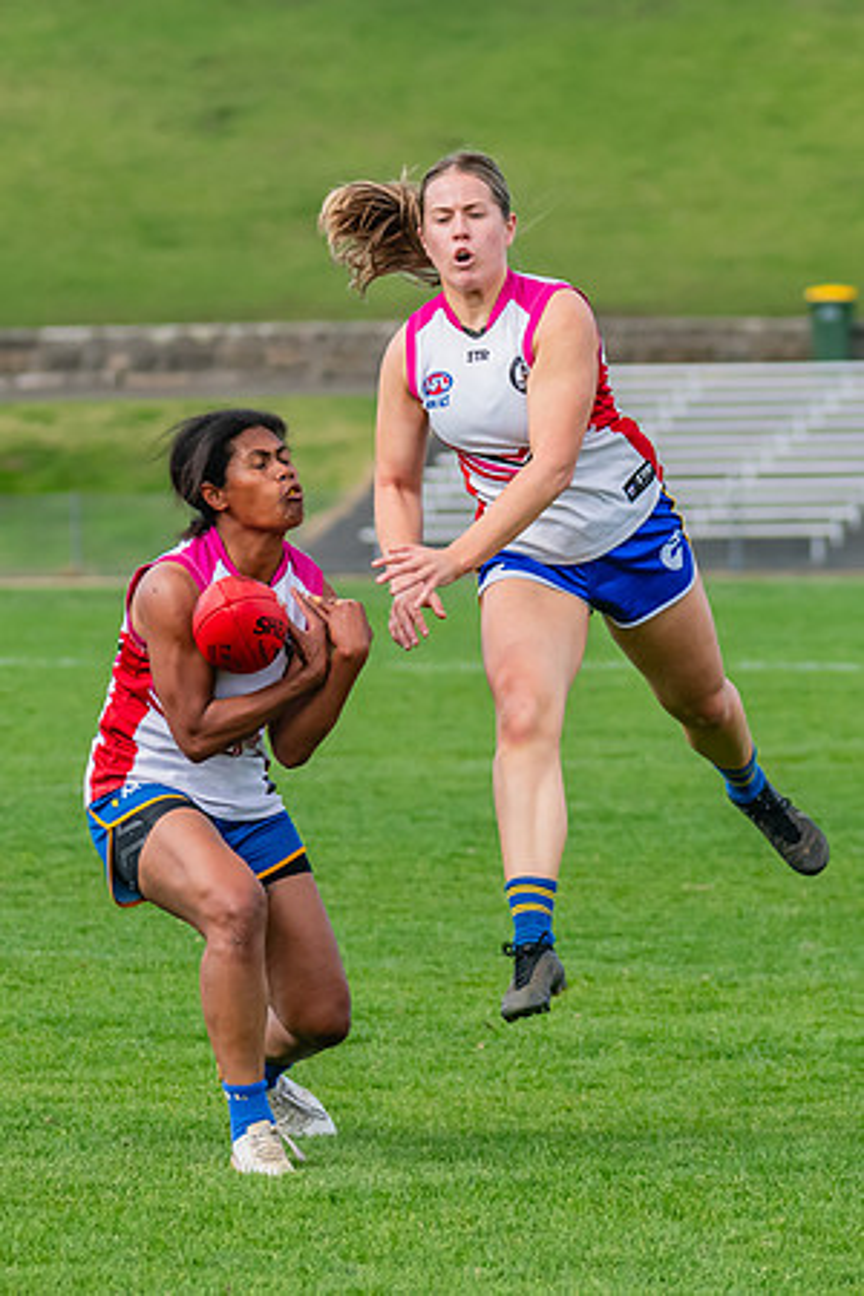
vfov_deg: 5.6
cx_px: 410
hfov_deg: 3.8
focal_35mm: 367
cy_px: 480
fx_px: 13196
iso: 800
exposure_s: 1/1600
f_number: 5.6
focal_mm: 170
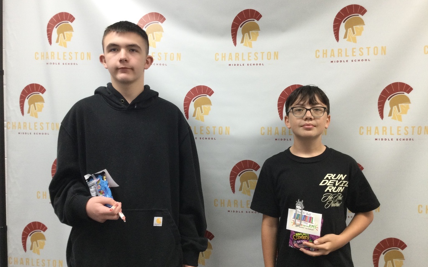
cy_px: 138
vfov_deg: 38.3
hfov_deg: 58.2
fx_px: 385
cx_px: 214
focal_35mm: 33
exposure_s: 1/30
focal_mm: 3.3
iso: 80
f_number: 2.4
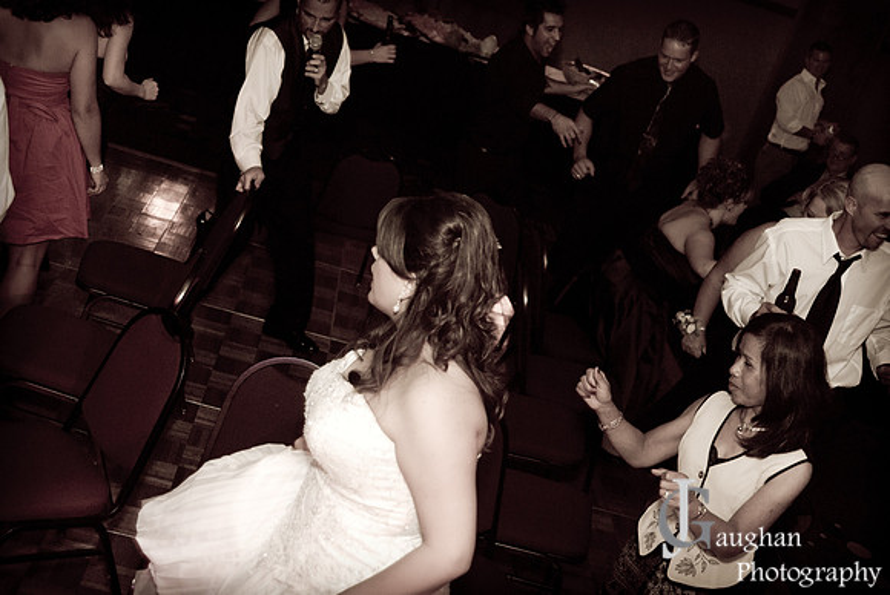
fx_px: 1151
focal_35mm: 46
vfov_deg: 29.0
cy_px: 298
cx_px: 445
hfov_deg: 42.3
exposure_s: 1/60
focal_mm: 31
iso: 640
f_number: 2.8
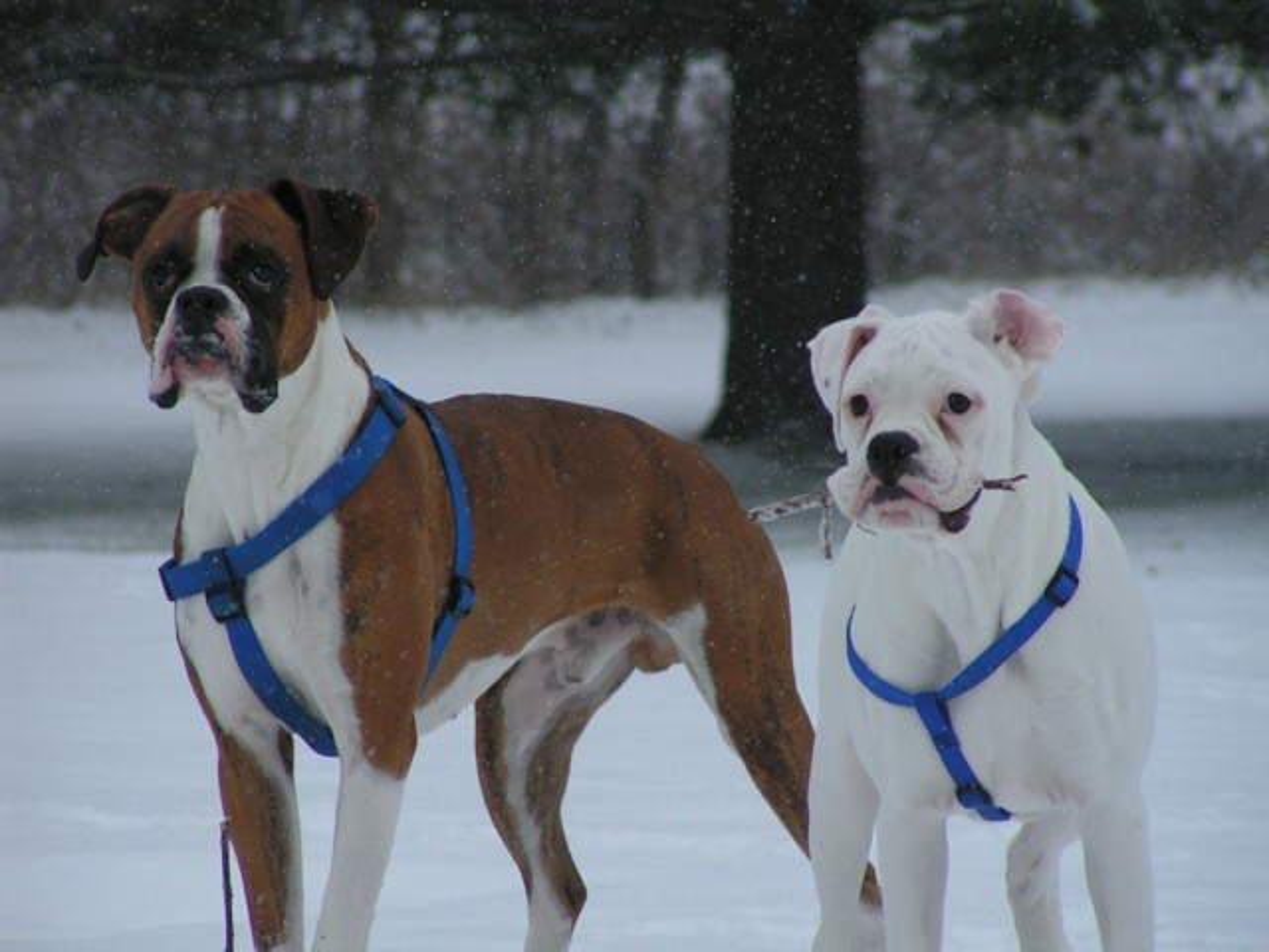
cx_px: 634
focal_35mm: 340
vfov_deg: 4.4
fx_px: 12464
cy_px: 476
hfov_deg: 5.8
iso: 50
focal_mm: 52
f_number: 3.5
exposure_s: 1/800
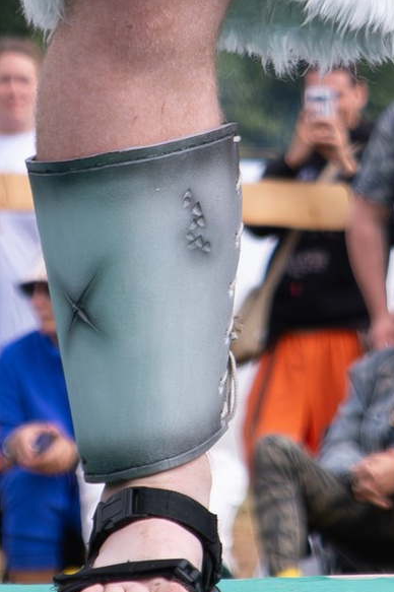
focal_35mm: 468
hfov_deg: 2.9
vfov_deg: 4.3
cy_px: -985
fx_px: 7692
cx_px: 438
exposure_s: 1/1250
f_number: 3.2
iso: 200
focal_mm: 47
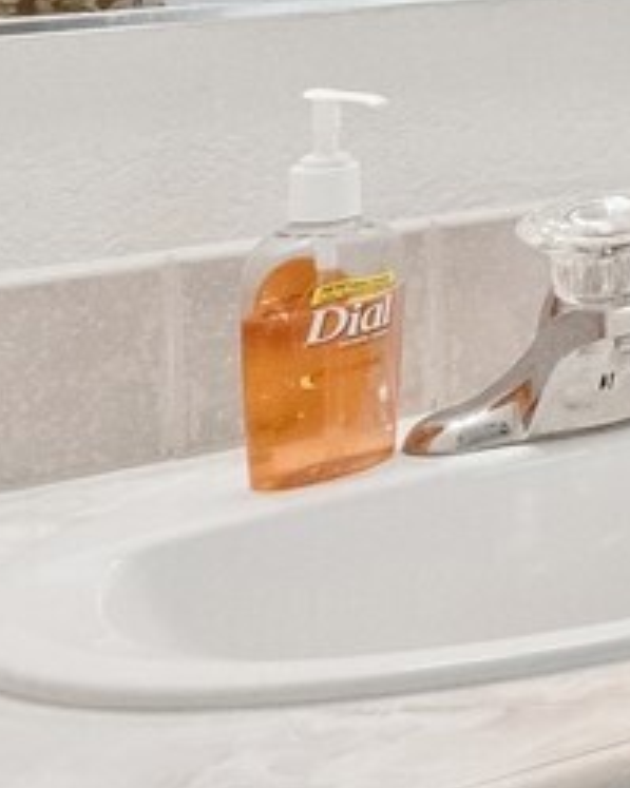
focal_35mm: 96
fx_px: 2239
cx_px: 2230
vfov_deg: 18.5
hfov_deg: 9.3
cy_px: -255
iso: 1000
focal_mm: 10
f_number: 9
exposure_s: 1/30
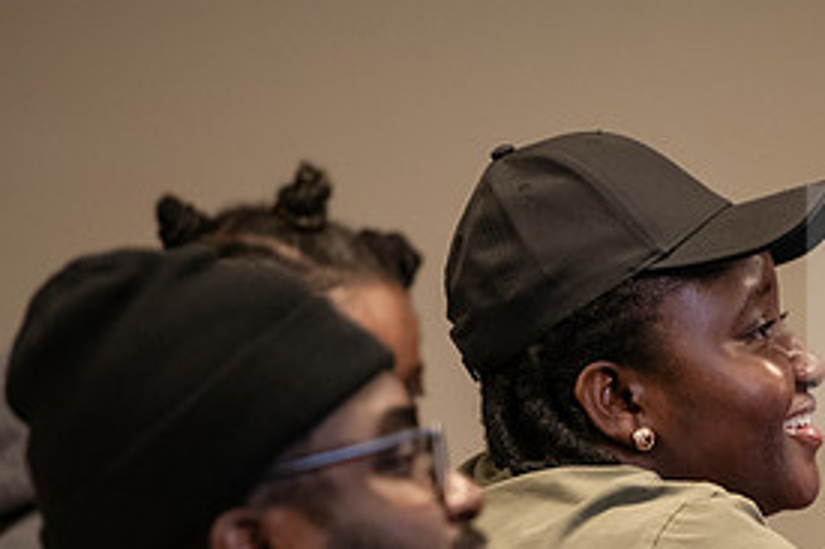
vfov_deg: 3.3
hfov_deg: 4.9
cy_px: 548
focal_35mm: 422
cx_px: 717
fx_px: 9665
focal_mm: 200
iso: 2500
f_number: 3.2
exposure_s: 1/250
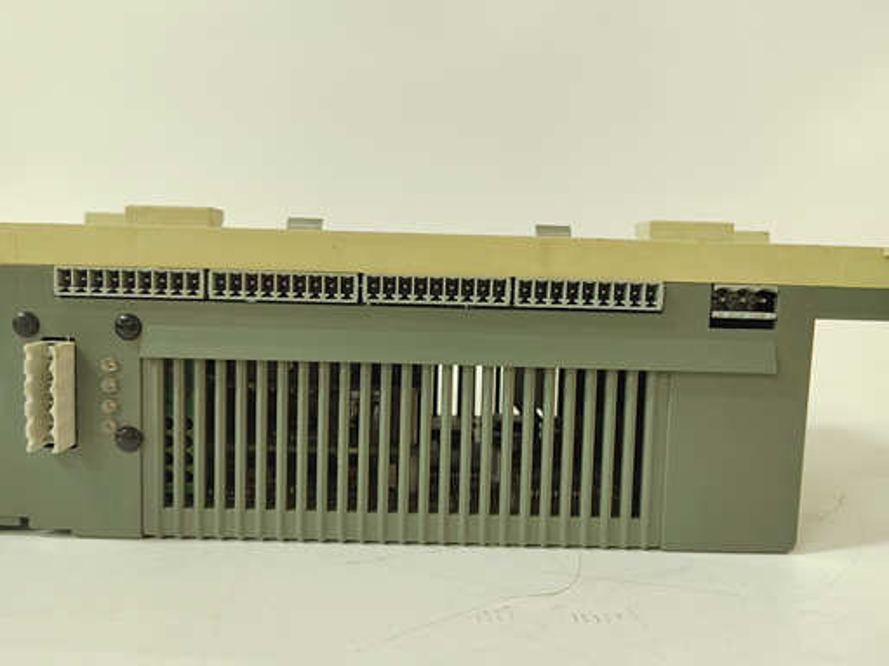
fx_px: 693
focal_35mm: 27
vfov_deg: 51.3
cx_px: 423
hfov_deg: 65.3
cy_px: 320
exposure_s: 1/50
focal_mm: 5.52
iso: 1550
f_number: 1.9
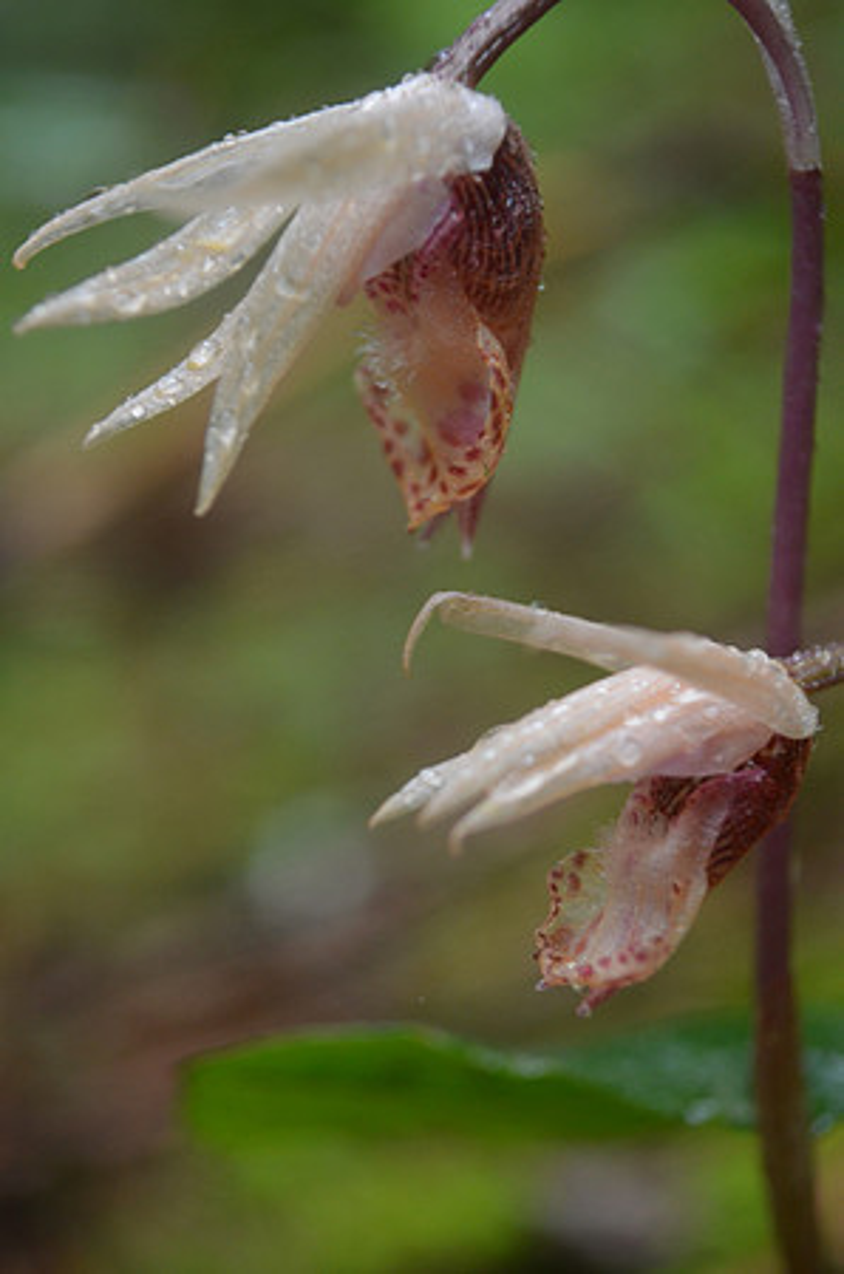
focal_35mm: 69
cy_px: 637
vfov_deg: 29.3
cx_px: 422
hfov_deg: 19.6
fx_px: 2438
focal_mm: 46
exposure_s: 1/40
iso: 800
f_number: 5.3
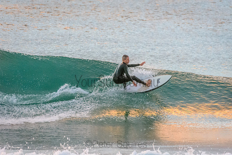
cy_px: 78
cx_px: 116
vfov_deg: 1.8
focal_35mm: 750
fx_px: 4834
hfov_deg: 2.7
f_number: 5.6
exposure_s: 1/1250
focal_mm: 500
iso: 3200
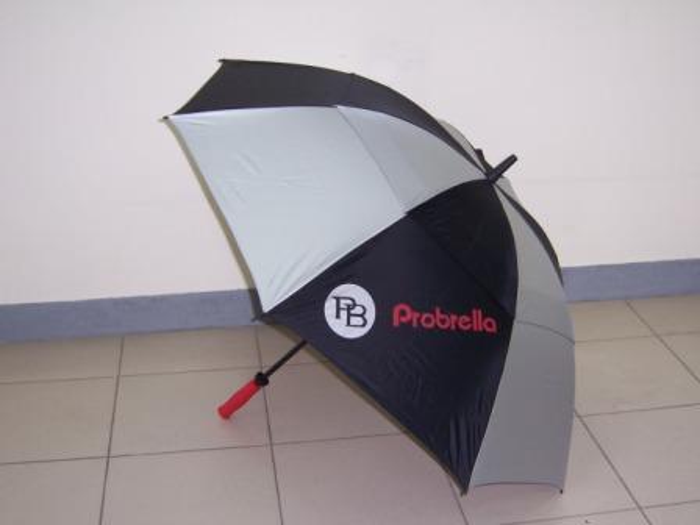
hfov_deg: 42.9
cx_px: 350
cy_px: 262
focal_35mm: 44
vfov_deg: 32.9
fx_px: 890
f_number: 3.3
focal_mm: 7.3
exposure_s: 1/60
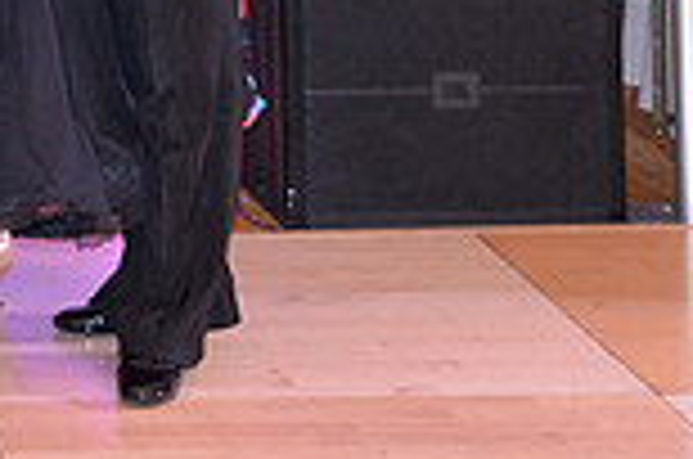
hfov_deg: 10.1
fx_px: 3765
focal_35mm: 196
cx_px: -432
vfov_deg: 6.8
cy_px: -340
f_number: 4
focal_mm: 52
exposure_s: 1/250
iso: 2000
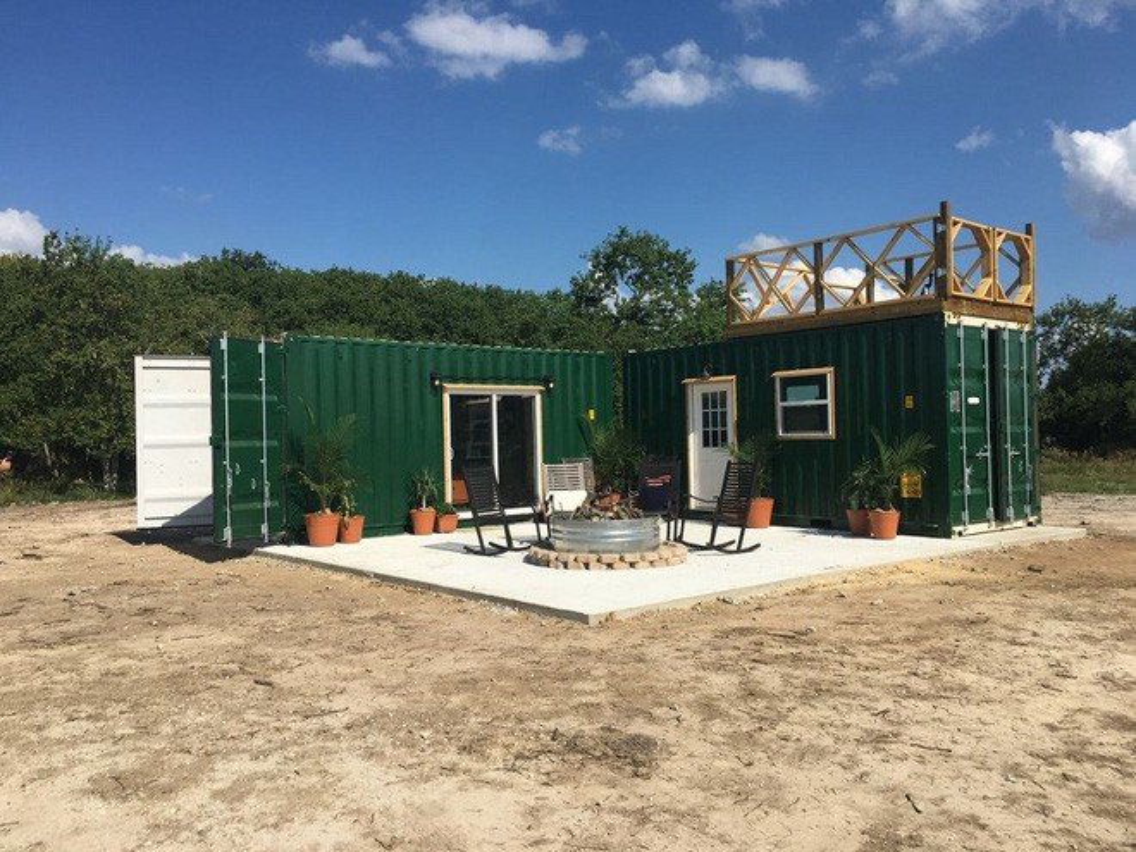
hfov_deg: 61.7
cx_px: 568
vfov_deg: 48.2
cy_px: 426
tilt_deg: -0.2
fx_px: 952
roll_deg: +0.9
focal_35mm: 29
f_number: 2.2
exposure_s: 1/2747
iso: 25
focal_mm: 4.15
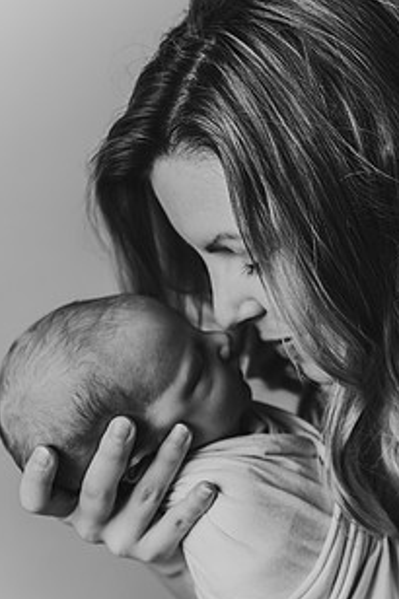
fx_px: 1265
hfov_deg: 17.9
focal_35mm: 76
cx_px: 280
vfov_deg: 26.7
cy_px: 325
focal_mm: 52
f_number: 4.5
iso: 160
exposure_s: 1/160
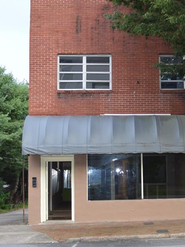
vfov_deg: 31.2
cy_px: 124
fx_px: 442
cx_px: 144
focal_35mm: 62
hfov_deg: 23.3
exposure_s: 1/125
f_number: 4
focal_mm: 24
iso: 360
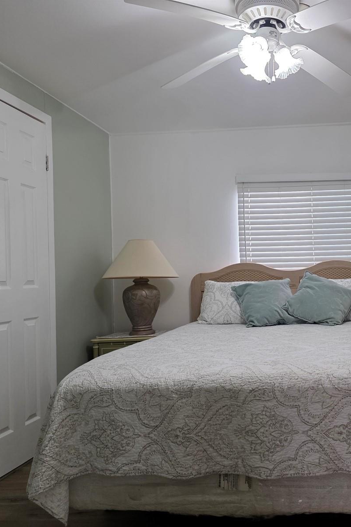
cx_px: 287
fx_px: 468
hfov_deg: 39.3
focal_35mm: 32
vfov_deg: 58.7
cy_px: 264
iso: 400
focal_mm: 6.3
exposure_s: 1/120
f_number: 1.7
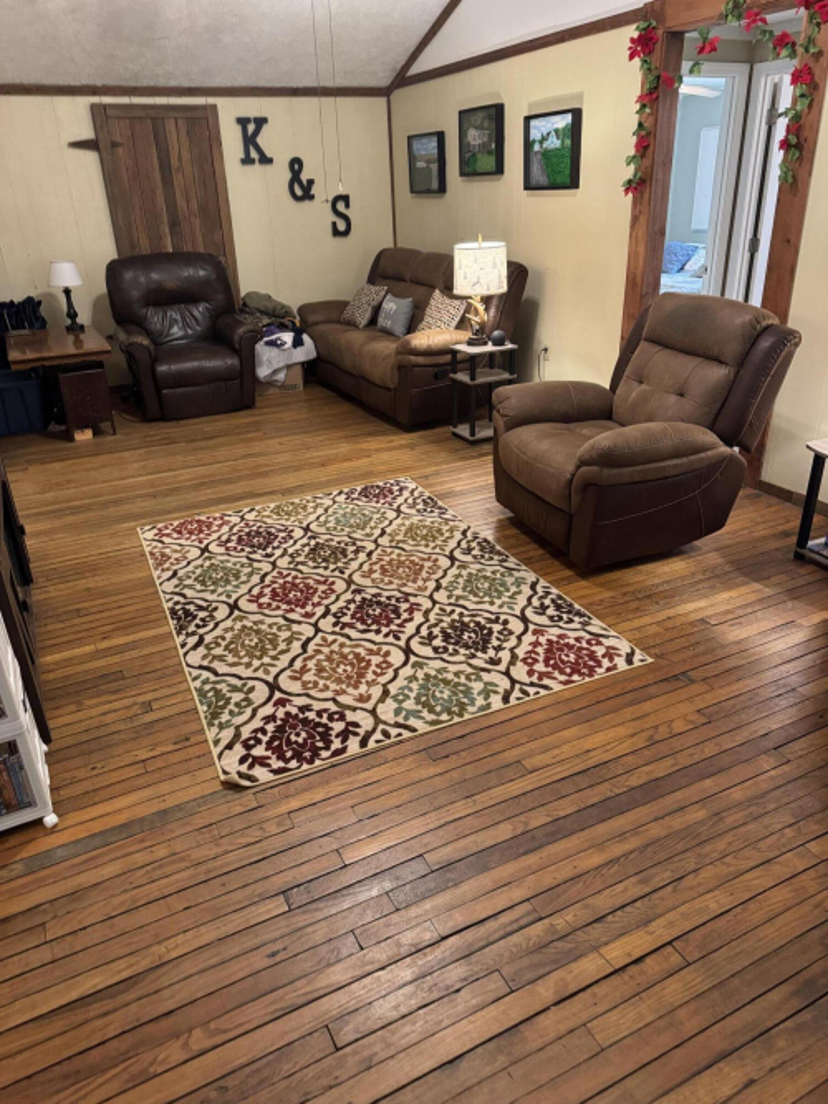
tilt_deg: -27.7
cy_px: 552
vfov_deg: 71.6
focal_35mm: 24
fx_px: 766
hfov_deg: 56.8
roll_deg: +3.4
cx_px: 414
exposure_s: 1/40
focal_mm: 6.76
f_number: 1.78
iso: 640
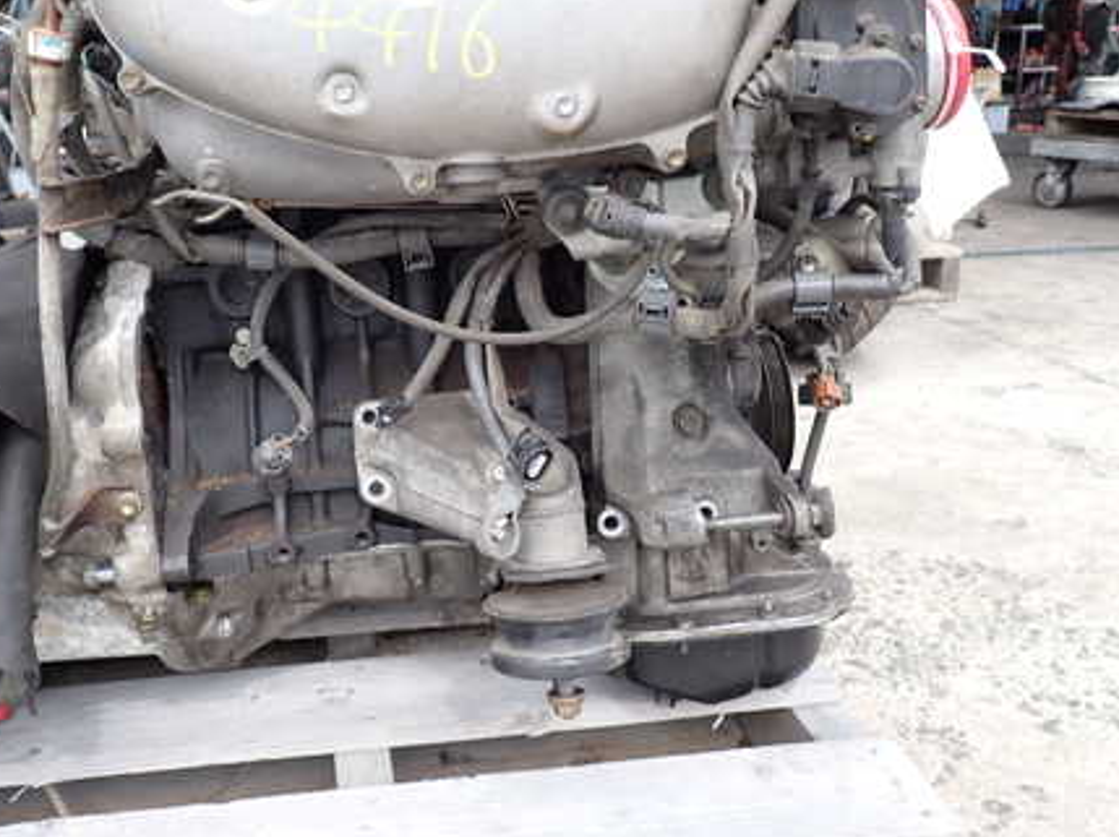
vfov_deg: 40.5
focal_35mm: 35
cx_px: 449
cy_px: 347
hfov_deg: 52.3
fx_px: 1130
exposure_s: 1/200
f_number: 2.8
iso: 100
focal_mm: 4.5
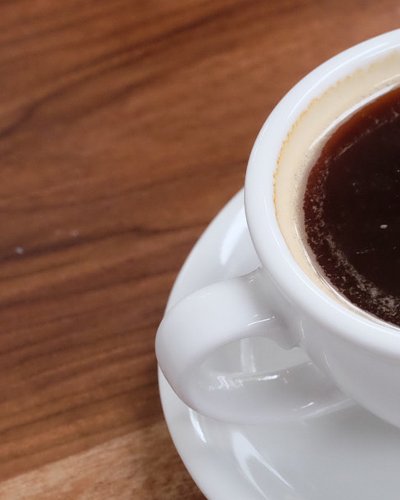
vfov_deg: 22.2
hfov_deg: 16.4
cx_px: 583
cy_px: 322
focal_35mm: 86
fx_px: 1272
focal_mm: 23.4
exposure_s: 1/200
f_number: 5.6
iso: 4000
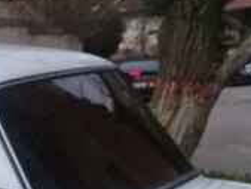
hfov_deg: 14.9
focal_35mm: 121
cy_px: 286
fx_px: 878
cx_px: -144
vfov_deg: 11.7
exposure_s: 1/858
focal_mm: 3.3
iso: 50
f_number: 2.2
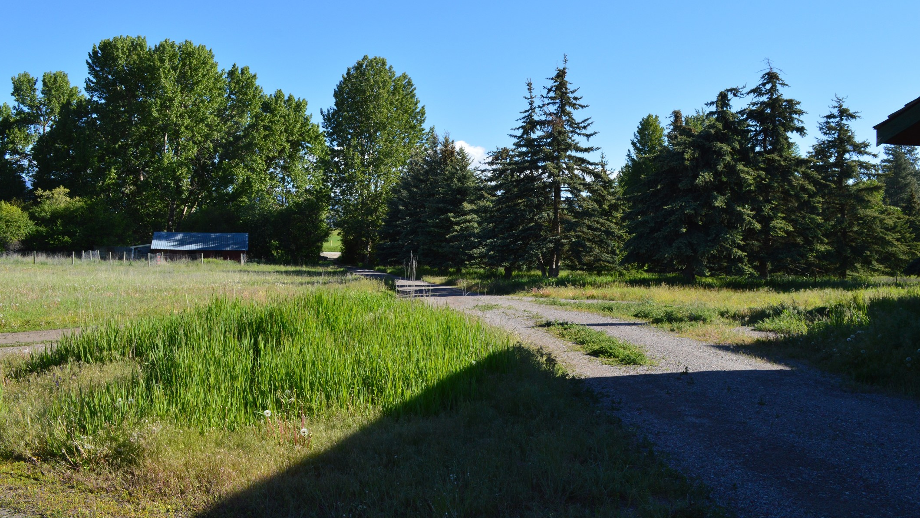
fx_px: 707
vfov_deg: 40.2
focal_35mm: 29
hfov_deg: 66.1
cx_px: 455
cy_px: 238
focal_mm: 18
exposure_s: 1/250
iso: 400
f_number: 10
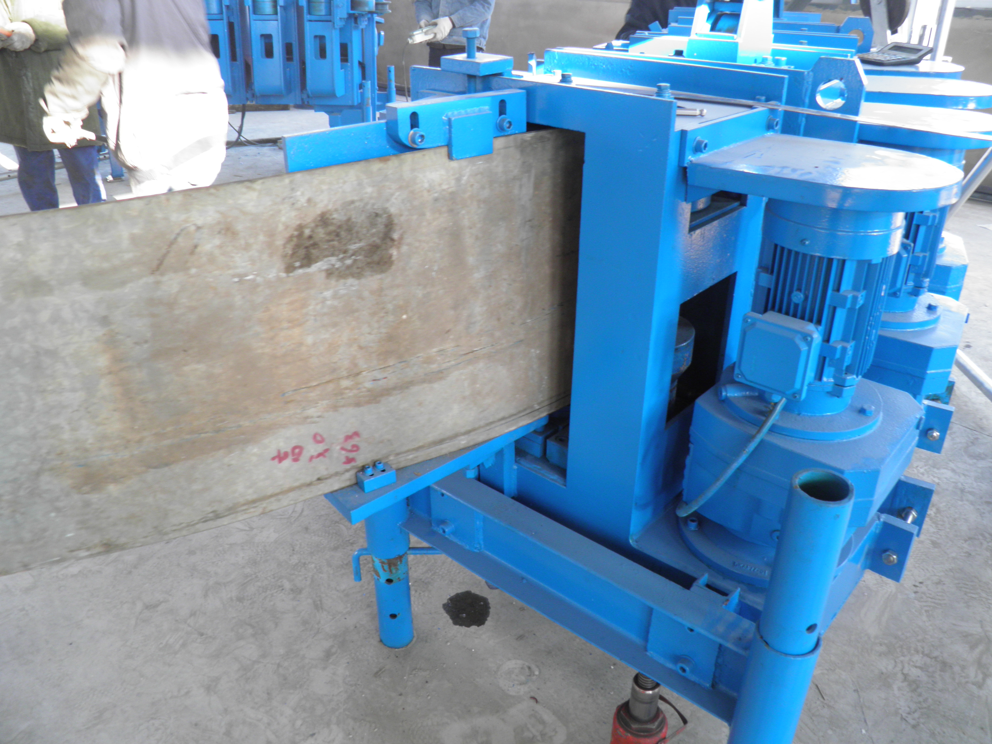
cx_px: 496
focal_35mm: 28
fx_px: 802
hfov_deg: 63.4
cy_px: 372
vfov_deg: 49.7
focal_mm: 4.9
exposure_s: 1/30
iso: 80
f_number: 2.8
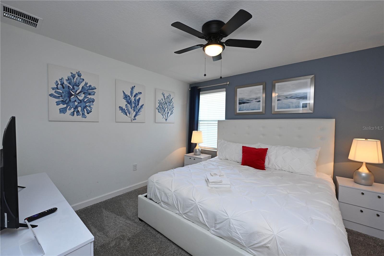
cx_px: 192
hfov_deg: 104.3
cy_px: 128
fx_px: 149
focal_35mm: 14
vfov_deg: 81.2
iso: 800
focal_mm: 14
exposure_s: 1/60
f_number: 8
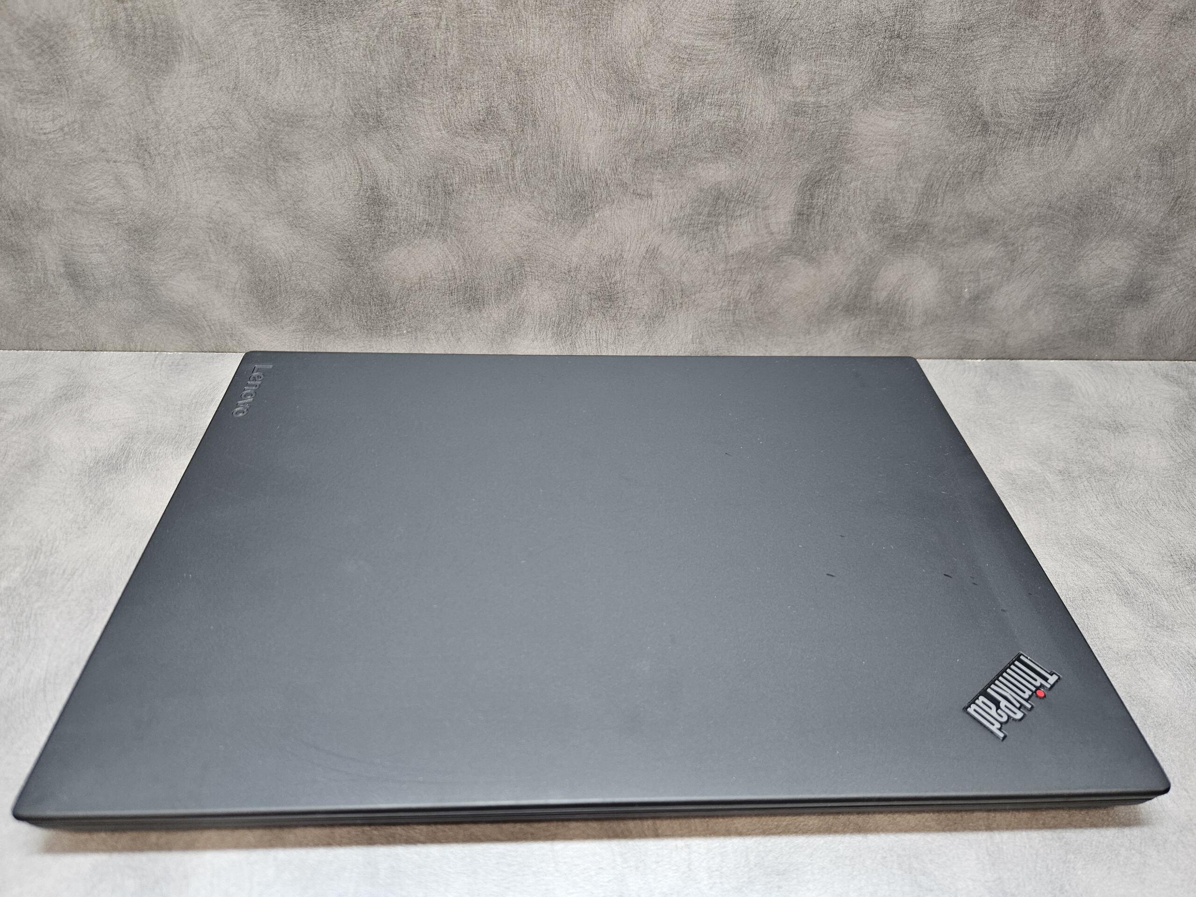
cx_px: 598
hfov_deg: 73.9
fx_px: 795
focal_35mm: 23
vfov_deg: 58.9
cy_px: 448
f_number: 1.8
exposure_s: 1/100
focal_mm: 5.4
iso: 320
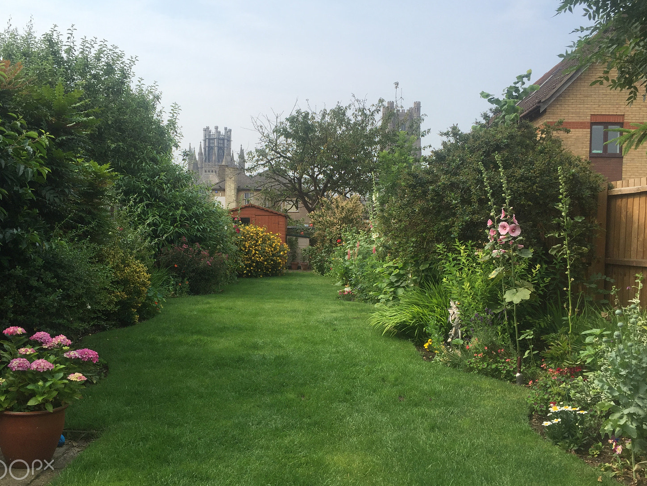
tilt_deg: -0.3
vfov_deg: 44.1
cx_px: 300
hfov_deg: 56.8
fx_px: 598
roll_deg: -3.4
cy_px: 260
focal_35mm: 32
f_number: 2.2
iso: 32
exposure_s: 1/1647
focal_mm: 4.15
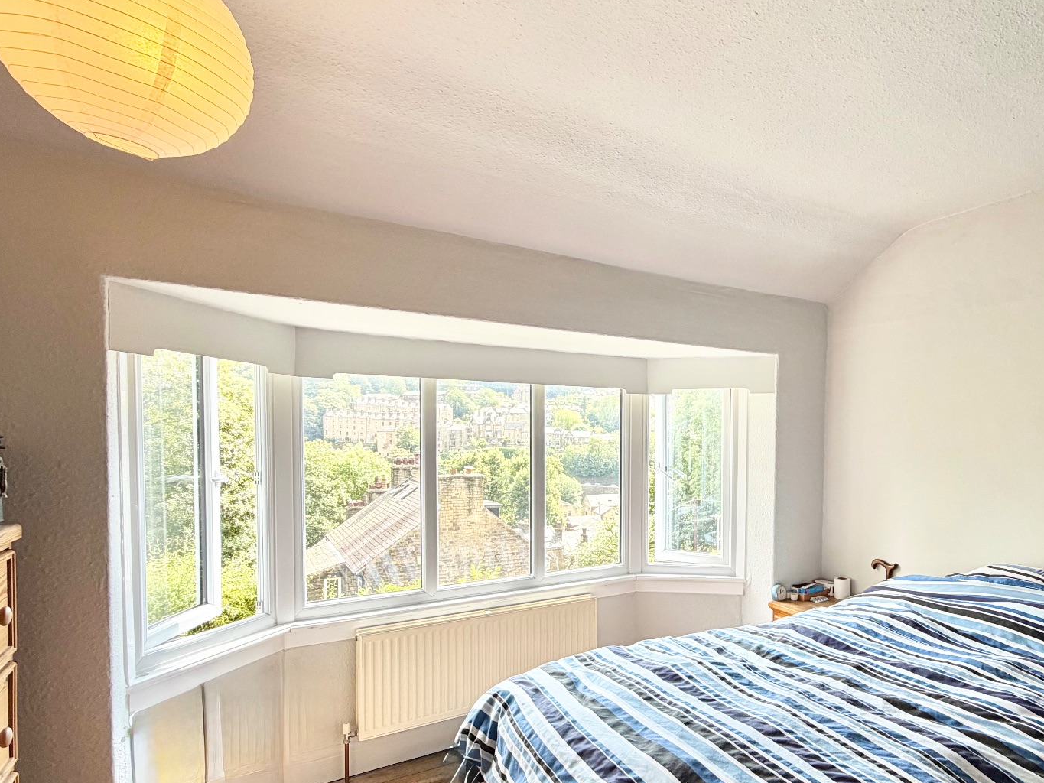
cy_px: 457
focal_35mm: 21
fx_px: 633
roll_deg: -0.2
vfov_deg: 63.1
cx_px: 694
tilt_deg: -2.5
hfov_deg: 76.5
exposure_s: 1/121
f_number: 2.2
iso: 50
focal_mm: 2.22
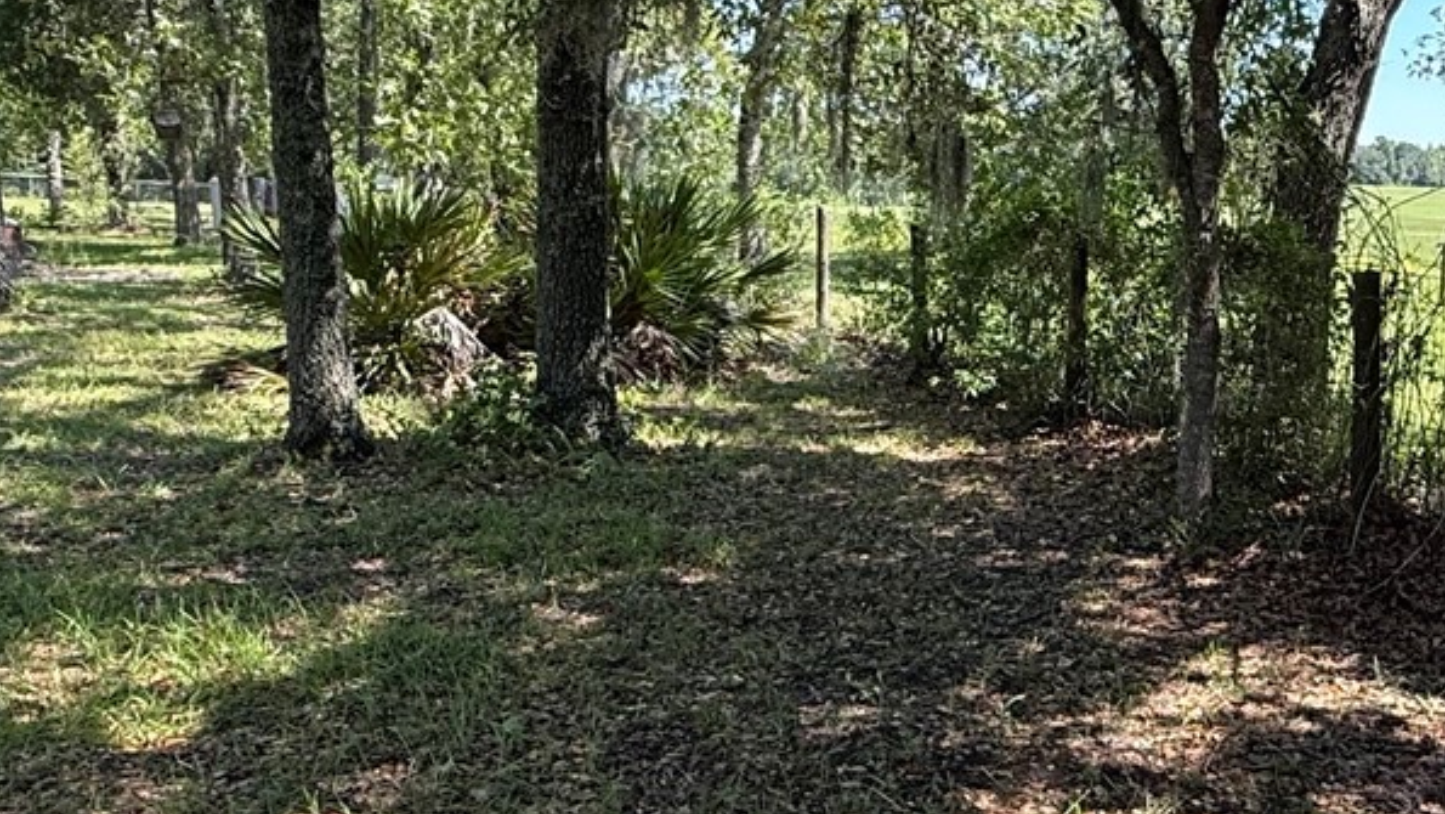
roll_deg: -0.5
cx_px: 1149
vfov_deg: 29.0
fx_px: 1571
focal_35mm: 41
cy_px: 401
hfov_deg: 46.8
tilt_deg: -7.0
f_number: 2.2
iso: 64
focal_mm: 2.22
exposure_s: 1/280
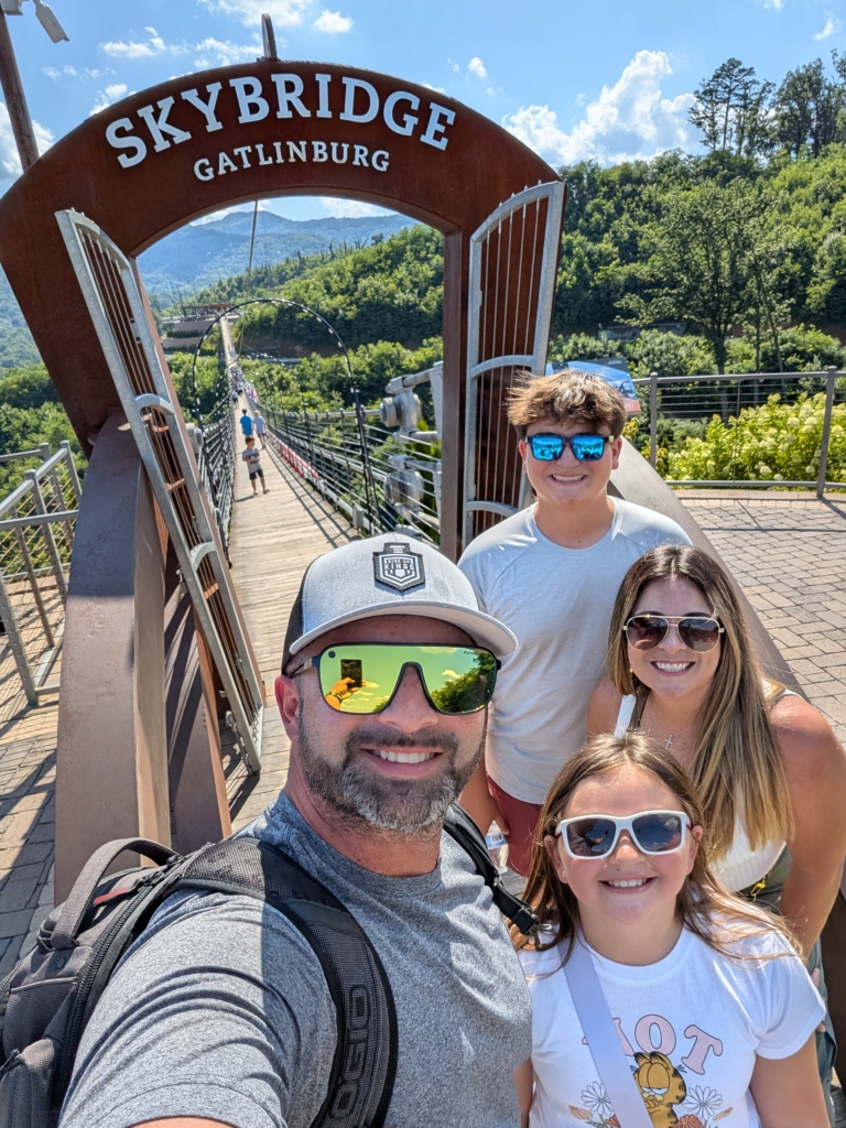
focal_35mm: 21
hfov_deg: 63.4
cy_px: 564
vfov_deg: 79.0
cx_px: 423
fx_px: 684
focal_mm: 2.74
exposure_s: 1/2392
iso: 53
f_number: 2.2
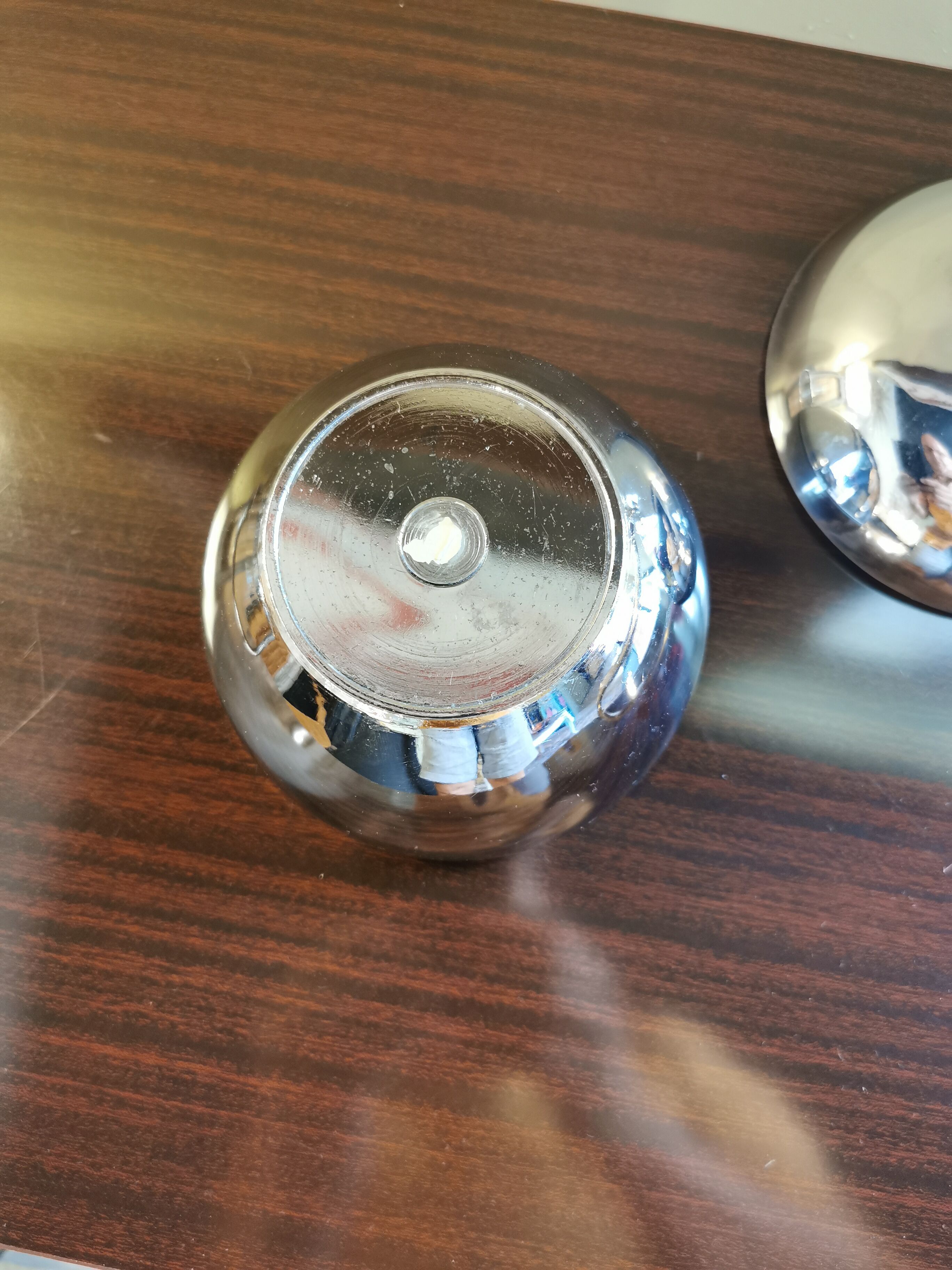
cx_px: 476
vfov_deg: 65.3
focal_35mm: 27
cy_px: 635
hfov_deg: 51.4
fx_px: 990
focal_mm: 5.56
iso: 400
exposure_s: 1/50
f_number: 1.6
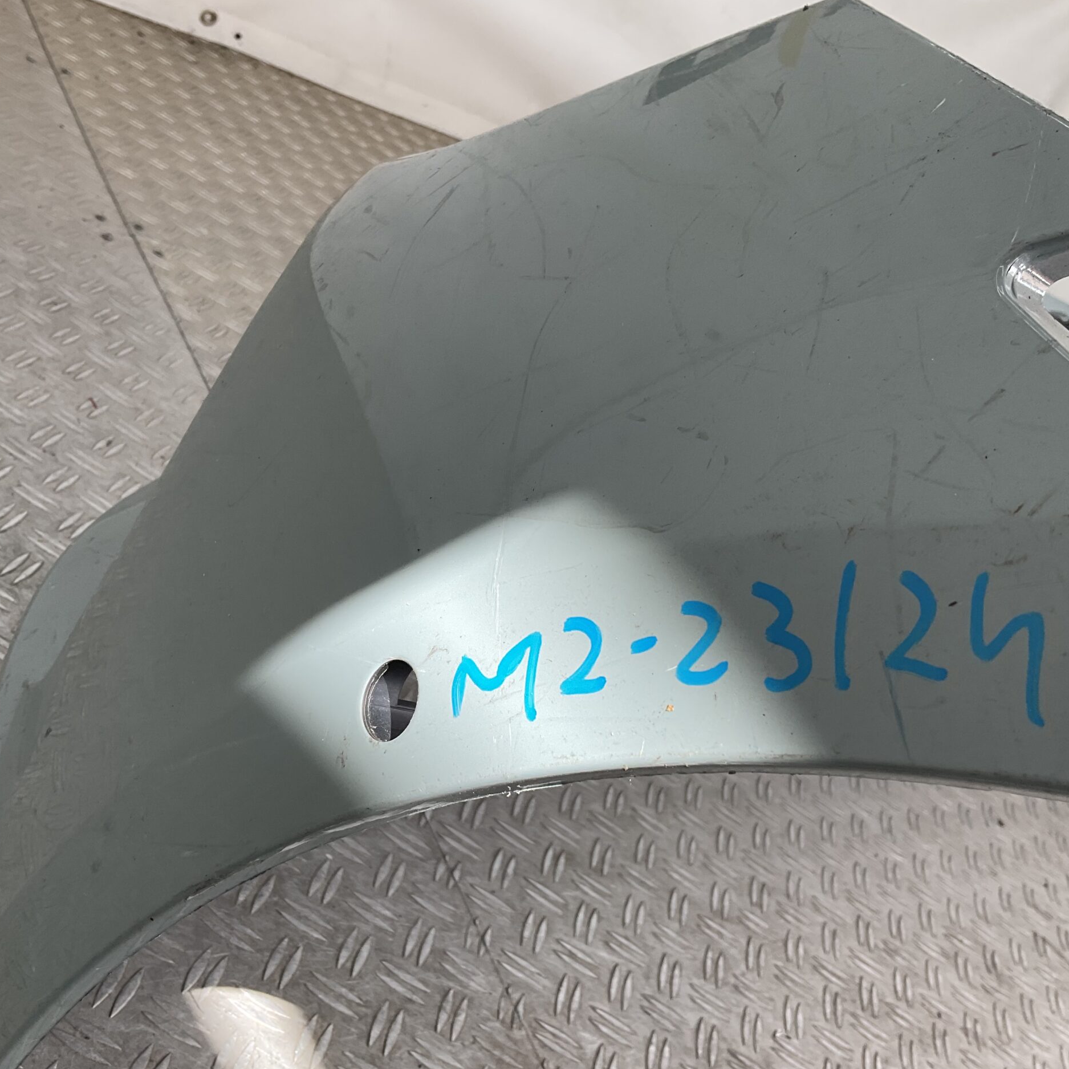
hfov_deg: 47.2
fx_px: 1223
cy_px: 545
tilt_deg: -25.8
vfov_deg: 47.2
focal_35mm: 35
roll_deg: -37.2
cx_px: 557
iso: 16
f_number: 1.8
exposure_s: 1/181
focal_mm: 3
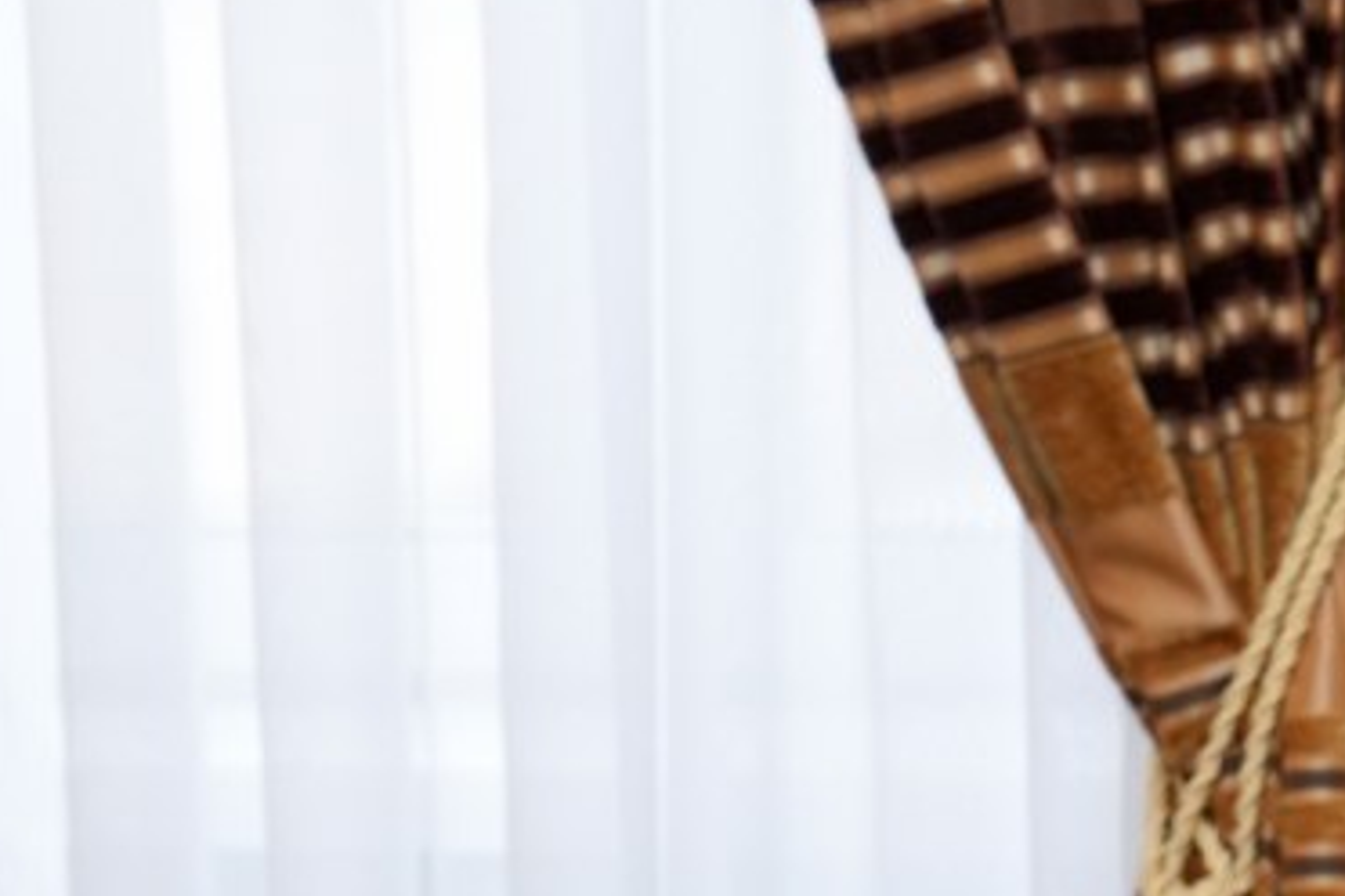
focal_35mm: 248
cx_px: 1652
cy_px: 1125
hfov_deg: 8.2
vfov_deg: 5.5
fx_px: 9265
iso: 1000
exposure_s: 1/200
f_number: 5
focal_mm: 60
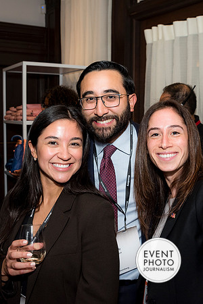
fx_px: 388
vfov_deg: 42.8
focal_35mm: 46
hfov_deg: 29.3
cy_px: 144
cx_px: 113
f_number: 5
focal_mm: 29
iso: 800
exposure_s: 1/125
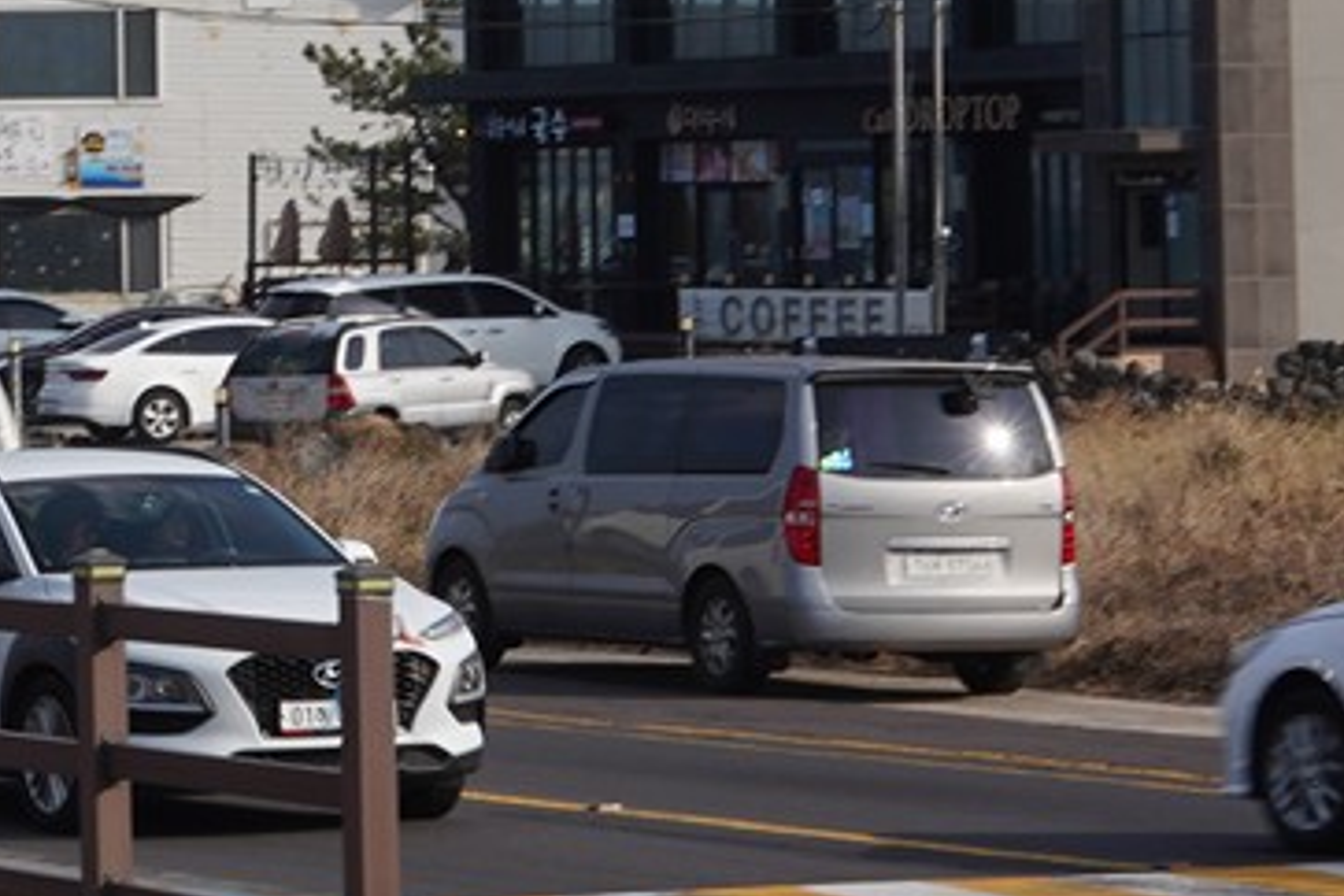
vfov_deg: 7.0
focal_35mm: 193
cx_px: -637
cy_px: -281
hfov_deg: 10.3
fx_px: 7205
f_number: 14
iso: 100
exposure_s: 1/100
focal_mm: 35
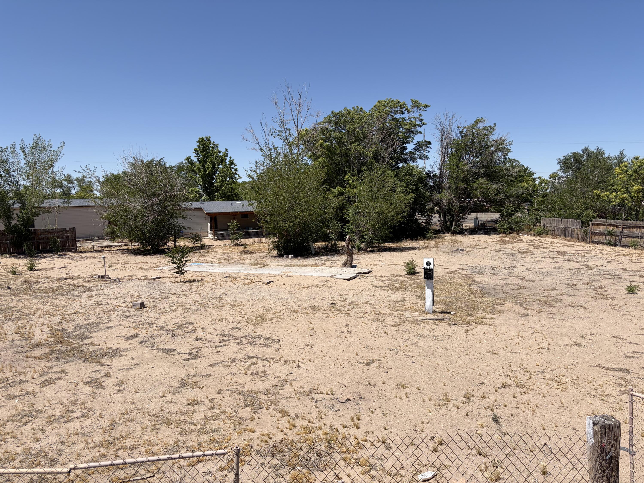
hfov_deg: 67.3
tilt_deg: -4.8
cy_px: 242
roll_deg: +2.3
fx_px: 484
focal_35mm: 26
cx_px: 322
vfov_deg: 53.1
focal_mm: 5.96
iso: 50
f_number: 1.6
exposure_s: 1/4608
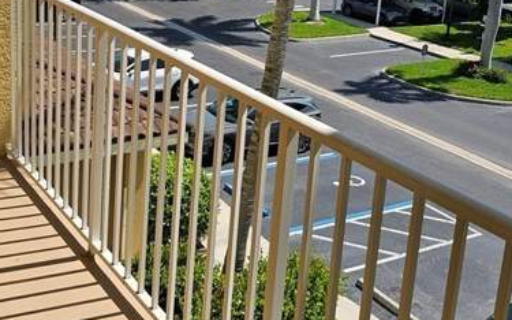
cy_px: 64
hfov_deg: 38.9
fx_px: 725
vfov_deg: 24.5
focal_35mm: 52
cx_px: 243
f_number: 1.7
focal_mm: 6.3
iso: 10
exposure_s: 1/814
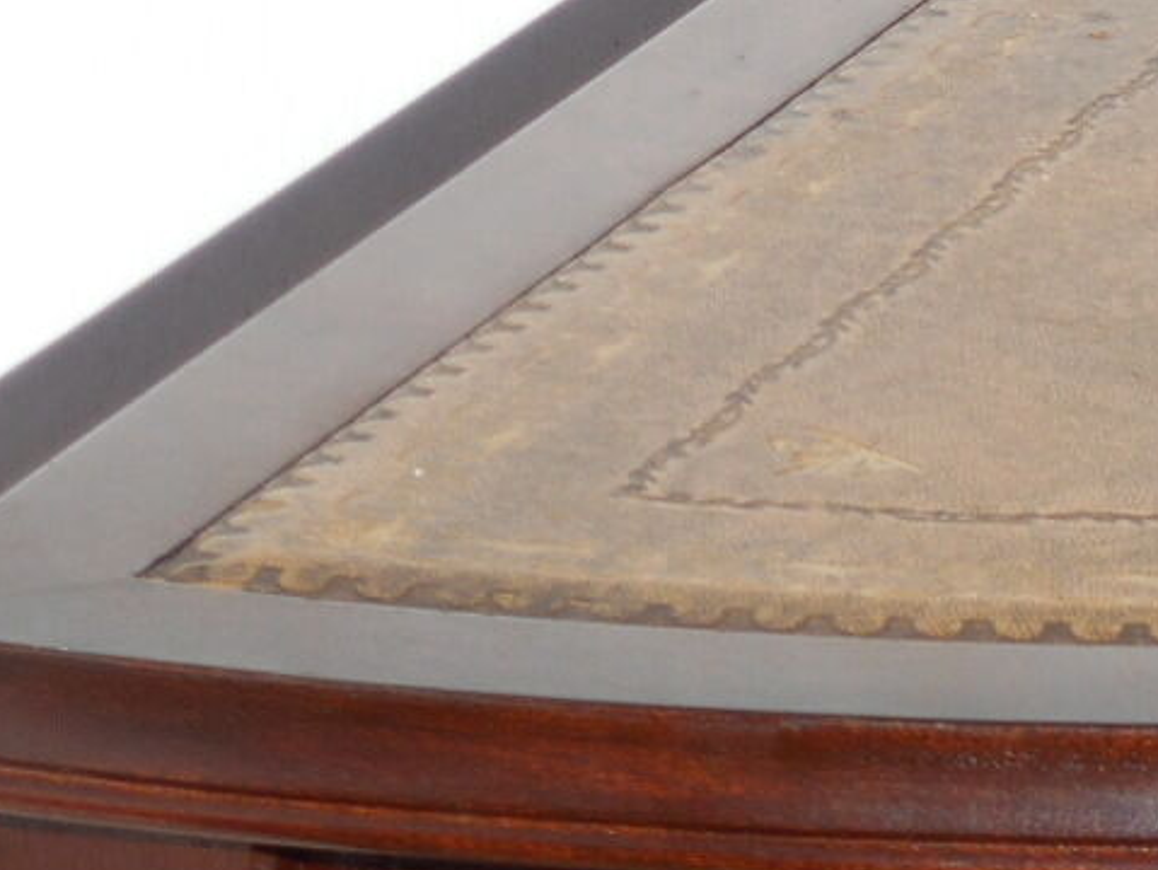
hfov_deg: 6.8
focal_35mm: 287
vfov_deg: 5.1
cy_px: 1390
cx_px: 1518
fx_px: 9608
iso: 80
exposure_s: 1/320
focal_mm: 15.4
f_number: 6.3
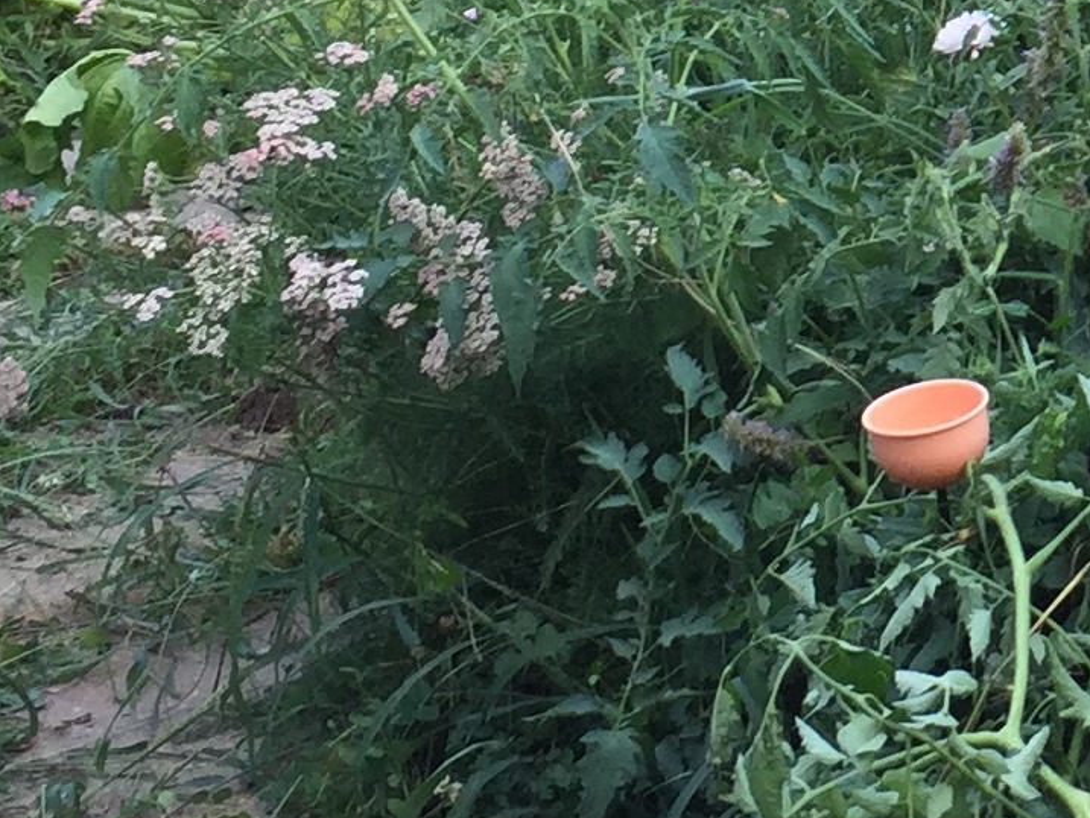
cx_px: 1701
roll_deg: -0.6
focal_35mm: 132
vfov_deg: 11.0
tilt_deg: -15.3
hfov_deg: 13.9
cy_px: -176
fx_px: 4157
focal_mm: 4.15
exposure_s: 1/208
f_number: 2.2
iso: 32
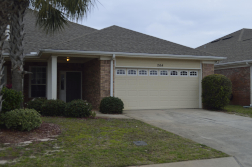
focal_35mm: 39
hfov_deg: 49.6
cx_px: 126
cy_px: 84
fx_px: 272
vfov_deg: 34.1
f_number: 8
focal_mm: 26
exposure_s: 1/250
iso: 200
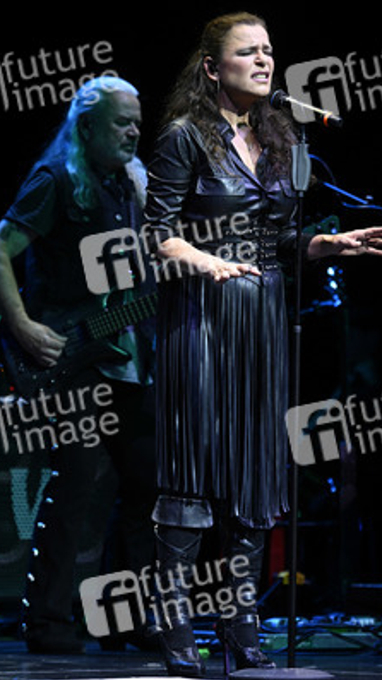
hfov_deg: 5.2
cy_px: 339
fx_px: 4182
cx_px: 218
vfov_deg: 9.3
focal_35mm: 232
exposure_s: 1/500
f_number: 5
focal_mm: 220
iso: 2000
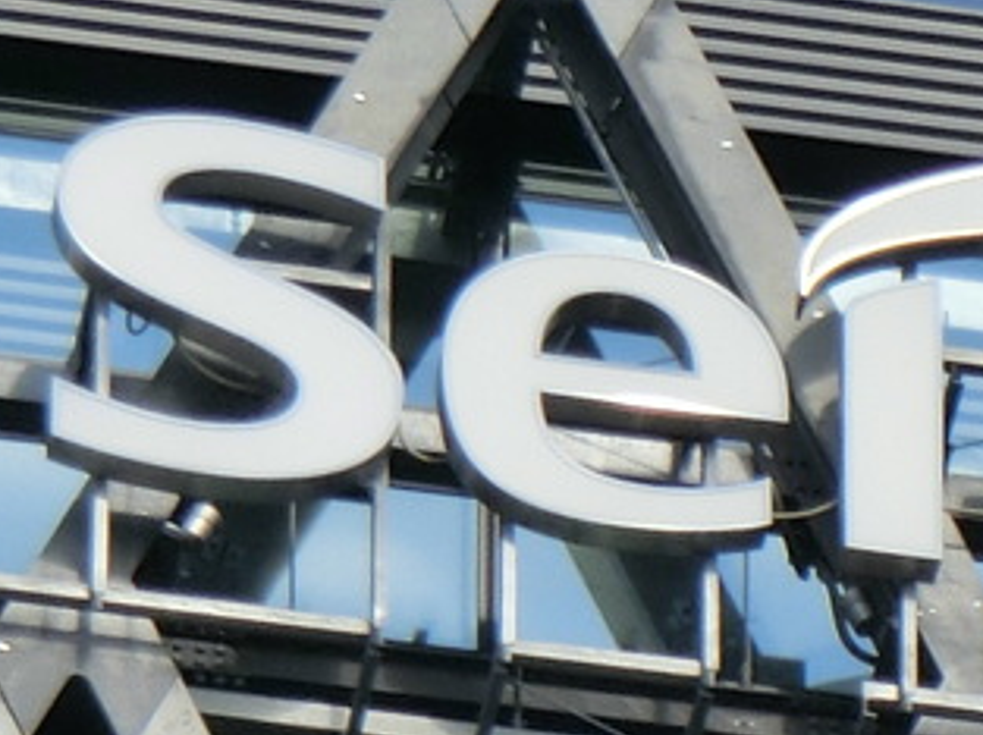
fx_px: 34662
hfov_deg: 1.6
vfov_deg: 1.2
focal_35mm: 1222
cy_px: 1360
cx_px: 1734
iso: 80
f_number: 5.9
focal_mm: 34
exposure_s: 1/320
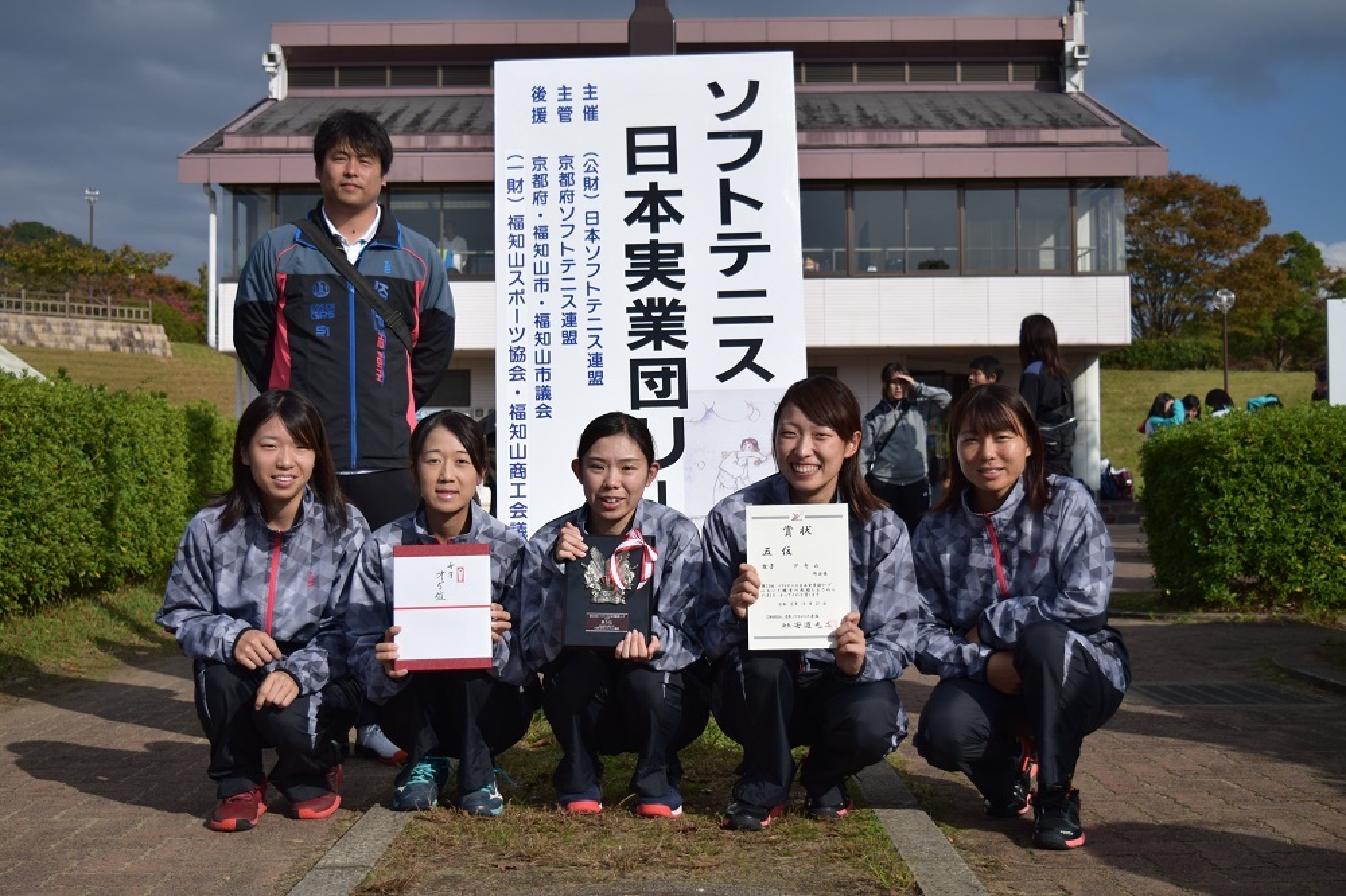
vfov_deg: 29.8
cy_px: 448
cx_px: 673
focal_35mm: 45
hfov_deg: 43.6
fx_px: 1682
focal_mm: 30
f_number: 4.2
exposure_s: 1/3200
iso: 200
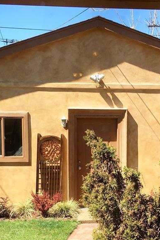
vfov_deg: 31.3
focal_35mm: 63
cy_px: 182
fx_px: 420
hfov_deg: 21.5
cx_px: 99
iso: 25
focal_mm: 4.15
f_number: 2.2
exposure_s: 1/693
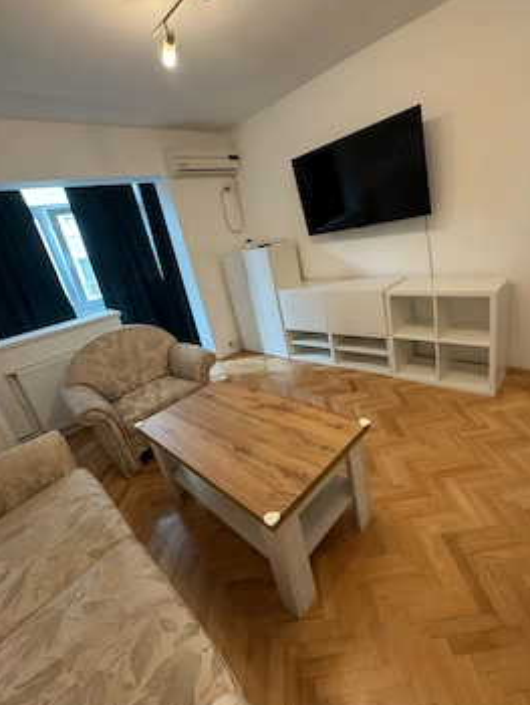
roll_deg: +11.0
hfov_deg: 77.9
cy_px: 332
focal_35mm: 16
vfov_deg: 94.4
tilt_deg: -17.1
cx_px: 292
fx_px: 326
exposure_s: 1/50
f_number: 2.2
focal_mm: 2.22
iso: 320
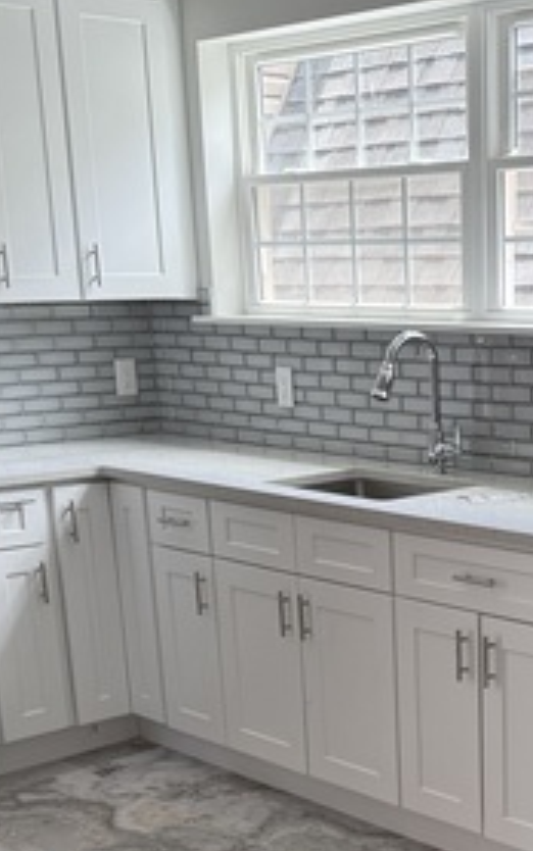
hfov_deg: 20.9
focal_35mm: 61
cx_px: 478
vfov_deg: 32.1
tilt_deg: -18.1
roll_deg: +0.1
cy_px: 742
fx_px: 1416
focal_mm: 6.76
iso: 80
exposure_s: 1/120
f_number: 1.78
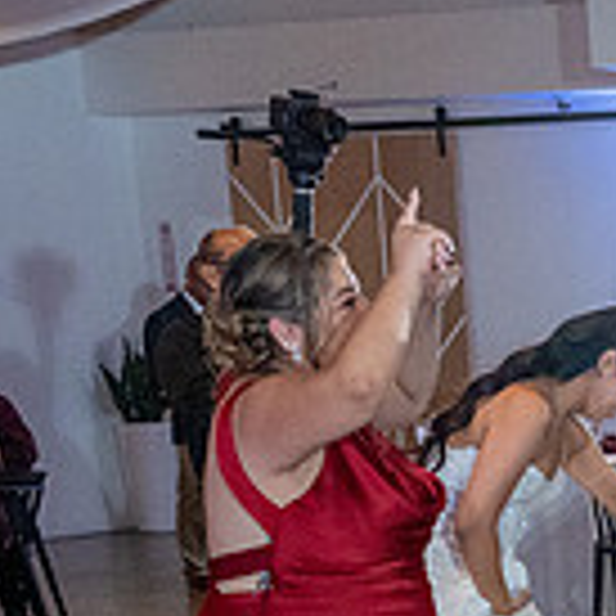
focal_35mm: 107
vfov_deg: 15.6
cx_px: 1220
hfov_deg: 13.9
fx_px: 2154
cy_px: 773
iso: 3200
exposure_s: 1/200
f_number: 4
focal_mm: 24
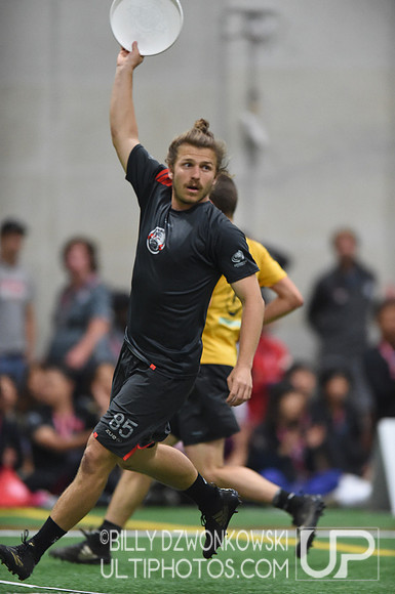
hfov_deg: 3.4
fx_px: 6603
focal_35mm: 400
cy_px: 297
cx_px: 198
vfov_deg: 5.2
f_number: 2.8
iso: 10000
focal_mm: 400
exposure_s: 1/400
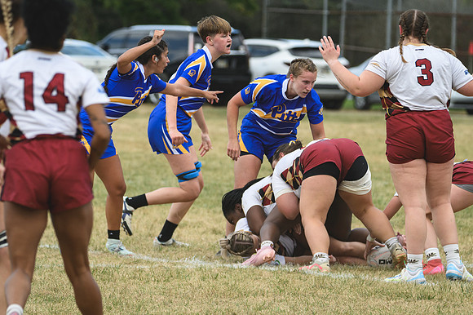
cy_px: 158
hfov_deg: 5.3
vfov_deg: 3.5
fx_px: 5121
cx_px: 236
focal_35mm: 390
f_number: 5.6
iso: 450
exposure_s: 1/1000
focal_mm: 260
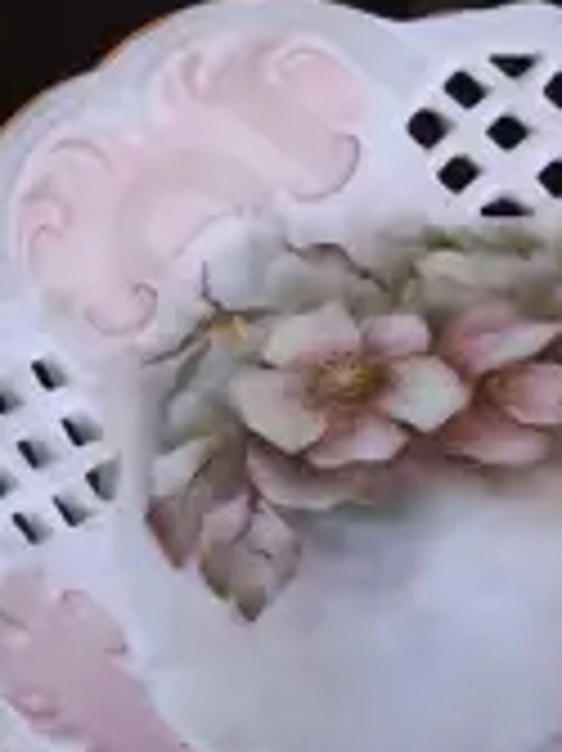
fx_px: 3598
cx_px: -364
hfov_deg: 8.7
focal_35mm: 166
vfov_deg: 11.6
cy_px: 982
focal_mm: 2.87
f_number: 2
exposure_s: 1/100
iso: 64
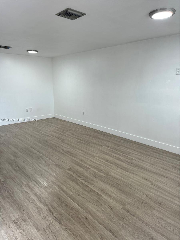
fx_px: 166
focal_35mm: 24
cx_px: 90
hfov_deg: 56.8
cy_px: 120
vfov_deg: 71.6
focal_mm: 6.76
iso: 160
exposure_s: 1/120
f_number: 1.78
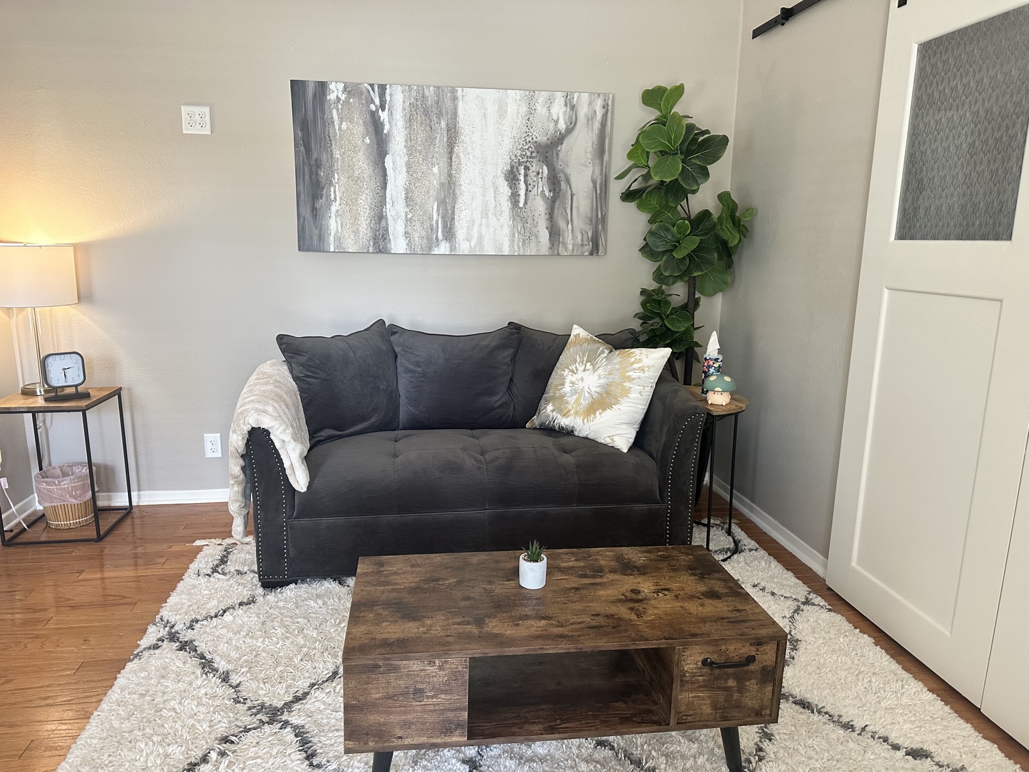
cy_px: 386
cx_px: 514
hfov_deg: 71.6
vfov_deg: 56.8
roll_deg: -1.0
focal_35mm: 24
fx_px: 713
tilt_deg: -12.1
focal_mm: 6.86
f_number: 1.78
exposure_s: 1/60
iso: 250
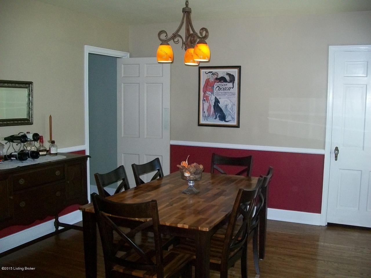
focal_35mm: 36
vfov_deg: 39.7
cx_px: 186
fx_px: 386
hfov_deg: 51.4
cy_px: 139
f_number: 2.7
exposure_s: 1/60
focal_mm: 6
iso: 160
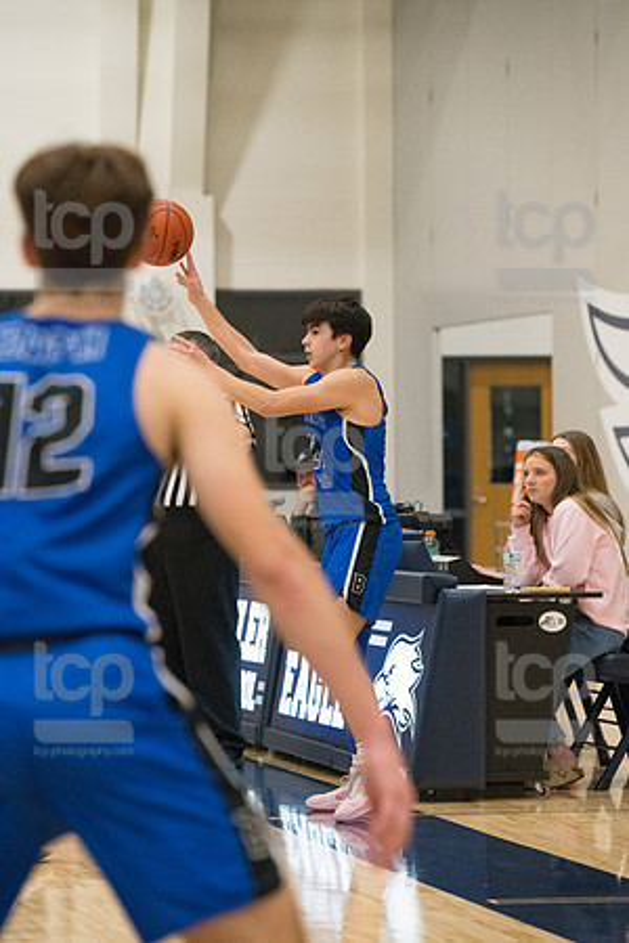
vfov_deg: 12.8
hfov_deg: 8.6
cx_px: 314
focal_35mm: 160
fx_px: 4193
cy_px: 472
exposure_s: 1/1600
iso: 8000
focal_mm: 160
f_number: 4.5
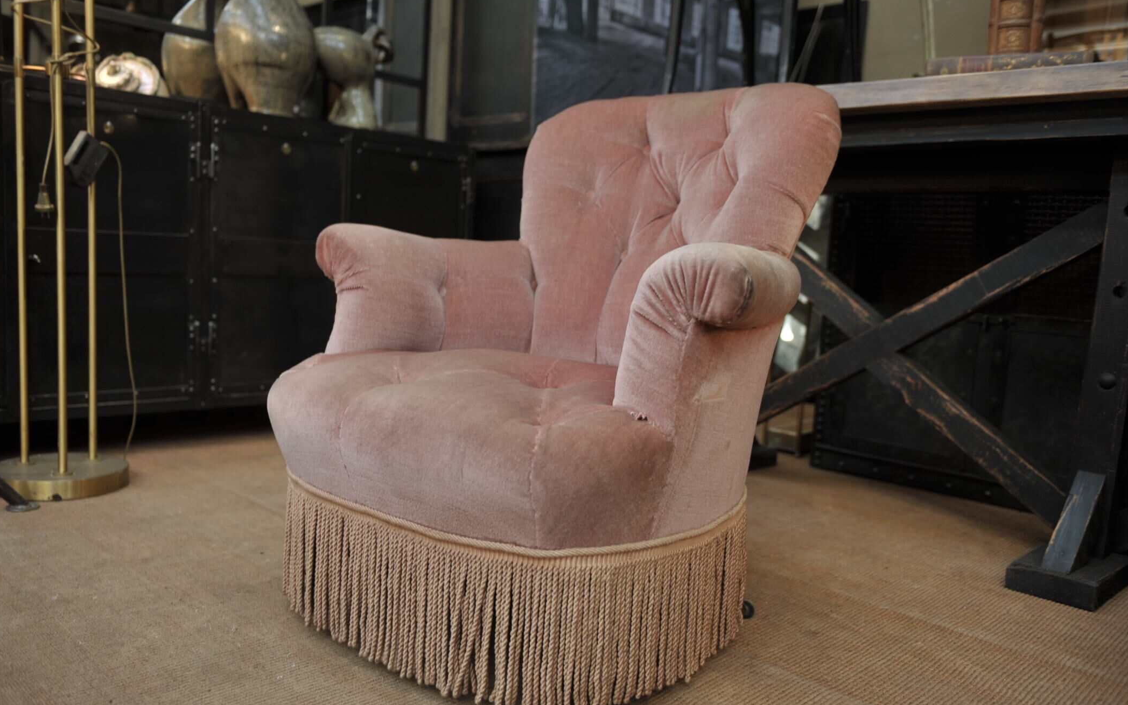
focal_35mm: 30
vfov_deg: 41.8
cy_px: 367
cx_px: 567
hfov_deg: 62.9
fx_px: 922
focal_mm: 29
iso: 200
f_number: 3.2
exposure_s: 1/50
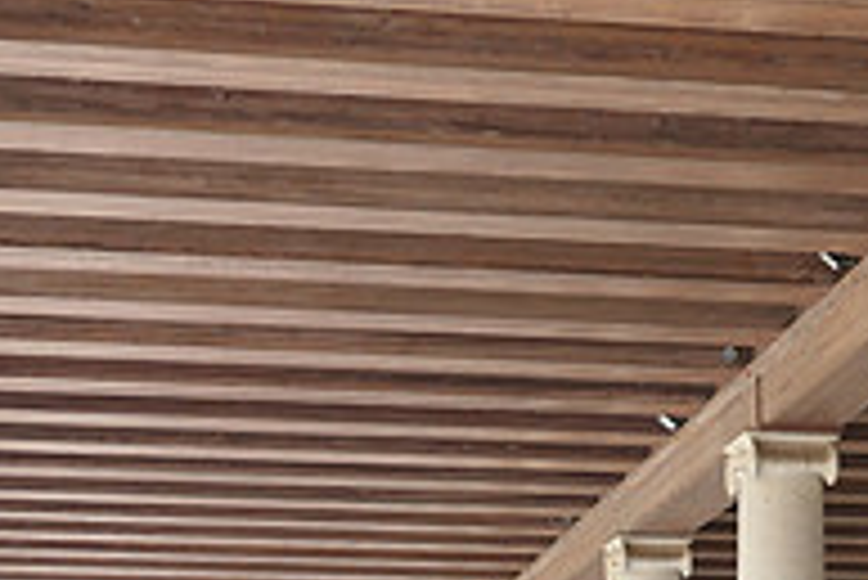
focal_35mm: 111
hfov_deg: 18.4
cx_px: 580
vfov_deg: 12.1
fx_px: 2678
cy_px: 690
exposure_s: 1/125
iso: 320
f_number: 3.8
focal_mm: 13.4
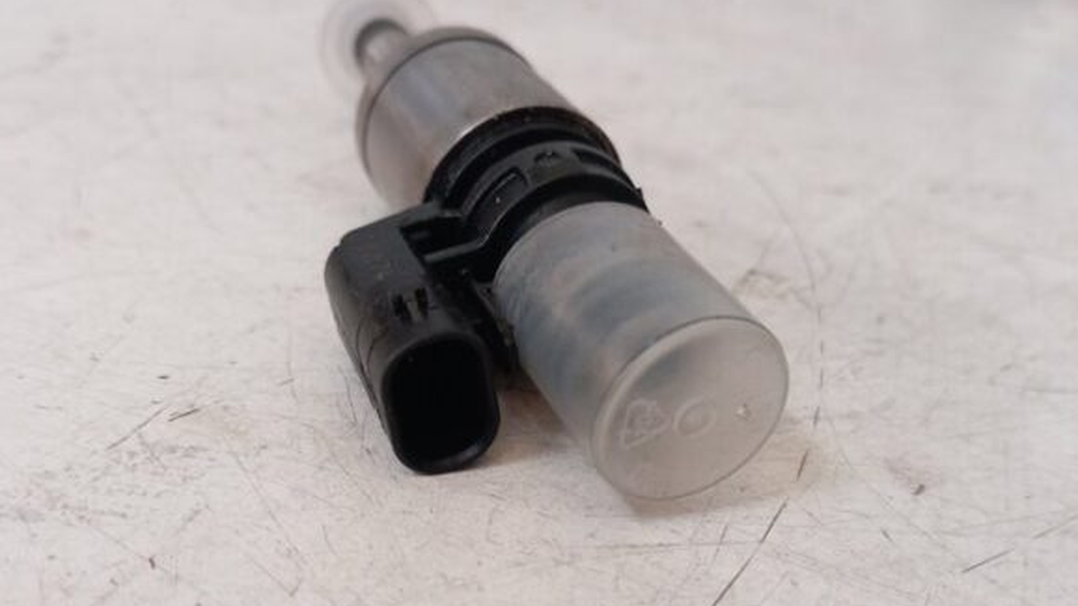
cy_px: 450
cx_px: 518
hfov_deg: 54.0
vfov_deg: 31.4
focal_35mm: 37
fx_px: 1058
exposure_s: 1/33.3
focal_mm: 4.22
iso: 443
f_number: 1.8
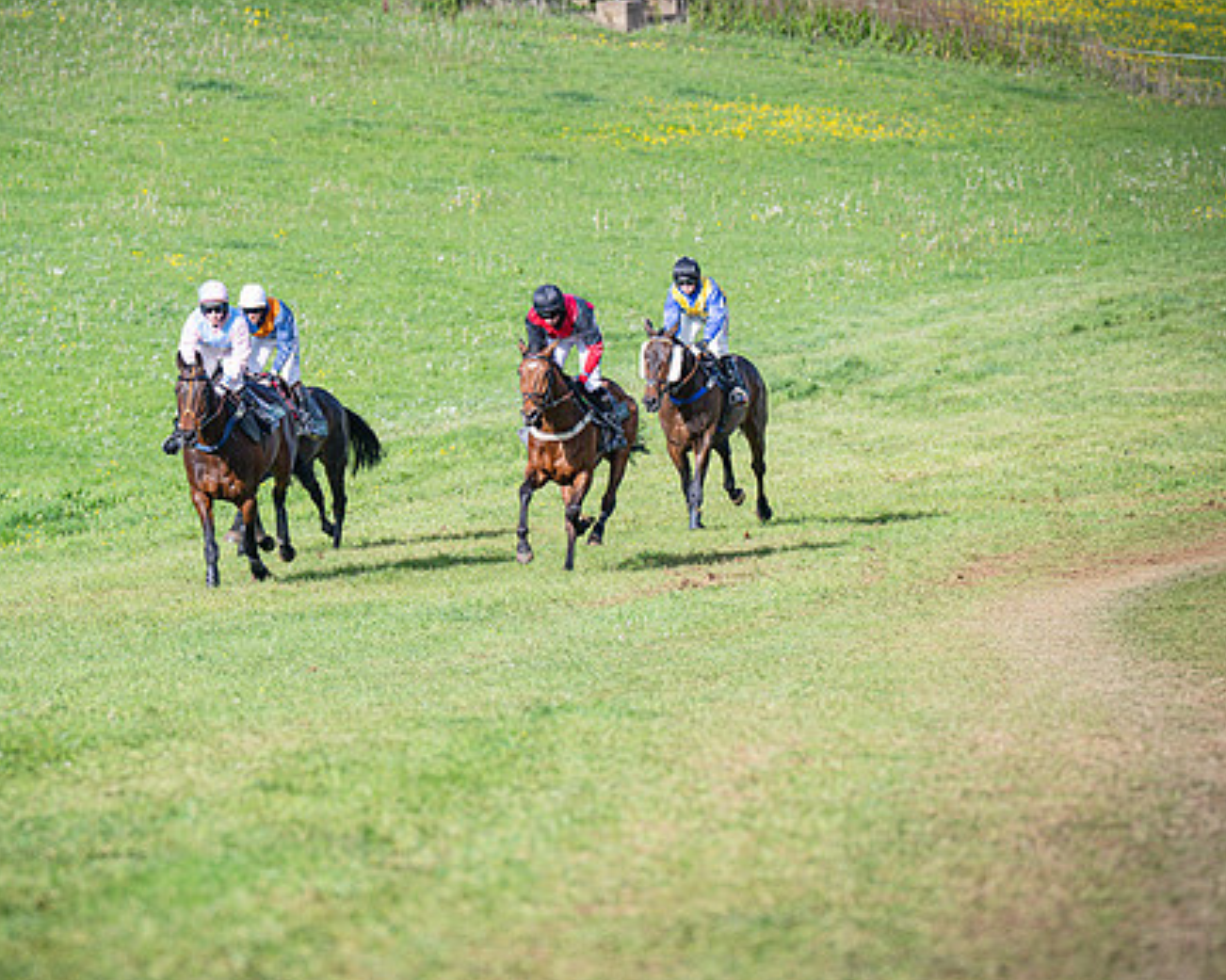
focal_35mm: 292
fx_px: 10593
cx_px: 490
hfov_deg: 6.6
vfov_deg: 5.3
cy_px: 438
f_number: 4
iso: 400
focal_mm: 200
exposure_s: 1/4000
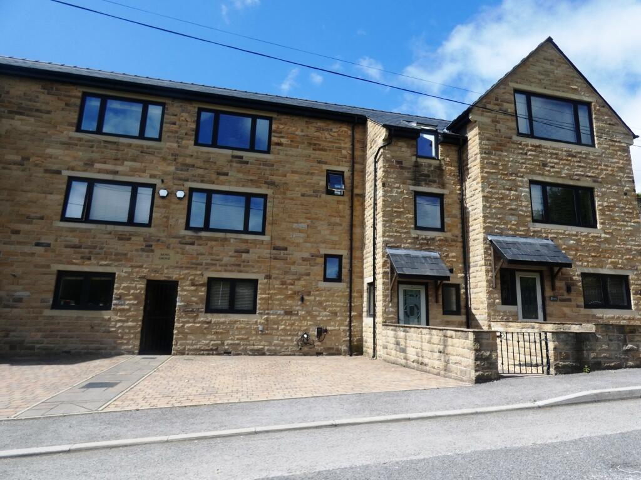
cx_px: 320
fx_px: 370
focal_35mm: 20
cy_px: 240
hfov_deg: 81.7
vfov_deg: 66.0
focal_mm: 3.6
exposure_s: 1/800
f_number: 3.2
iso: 80
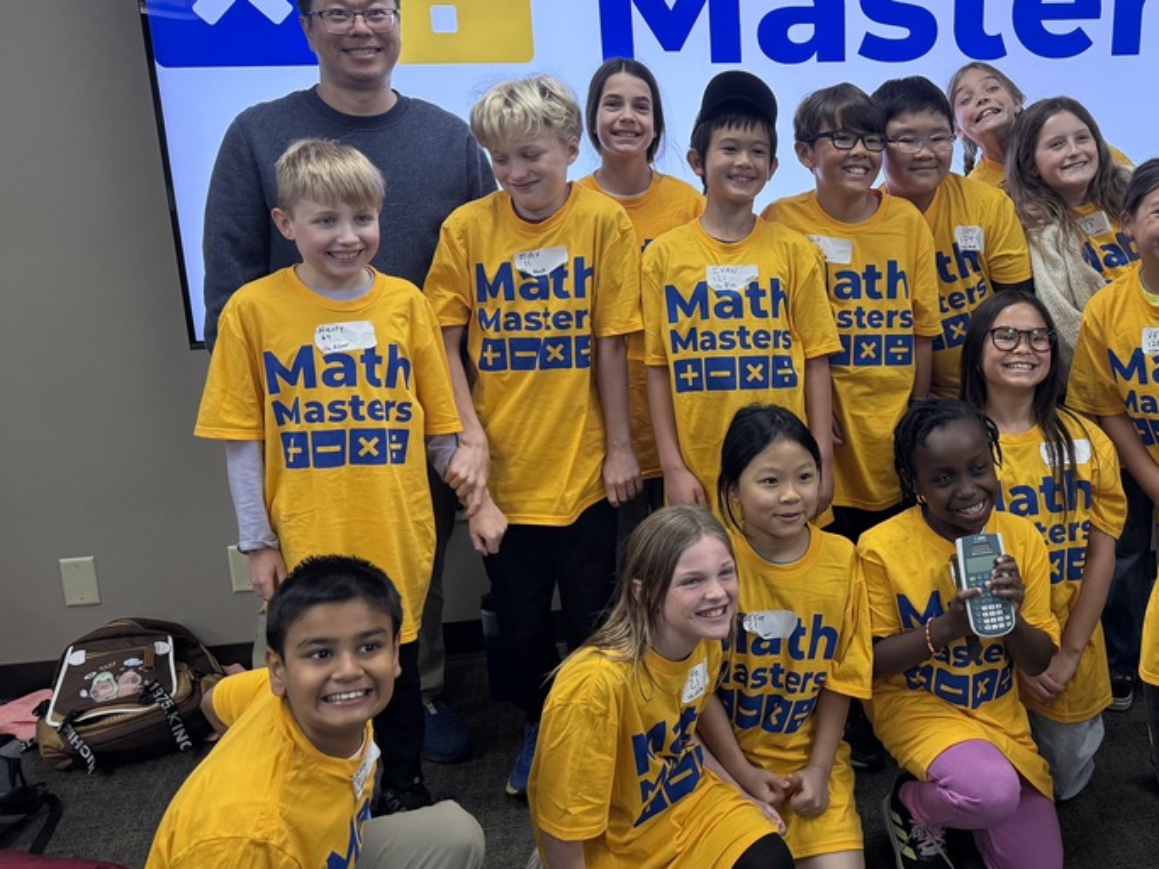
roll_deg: +1.2
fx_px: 1205
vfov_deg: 39.5
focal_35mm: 36
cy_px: 355
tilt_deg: -12.4
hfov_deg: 49.9
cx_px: 823
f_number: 1.78
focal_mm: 6.76
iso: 200
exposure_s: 1/177
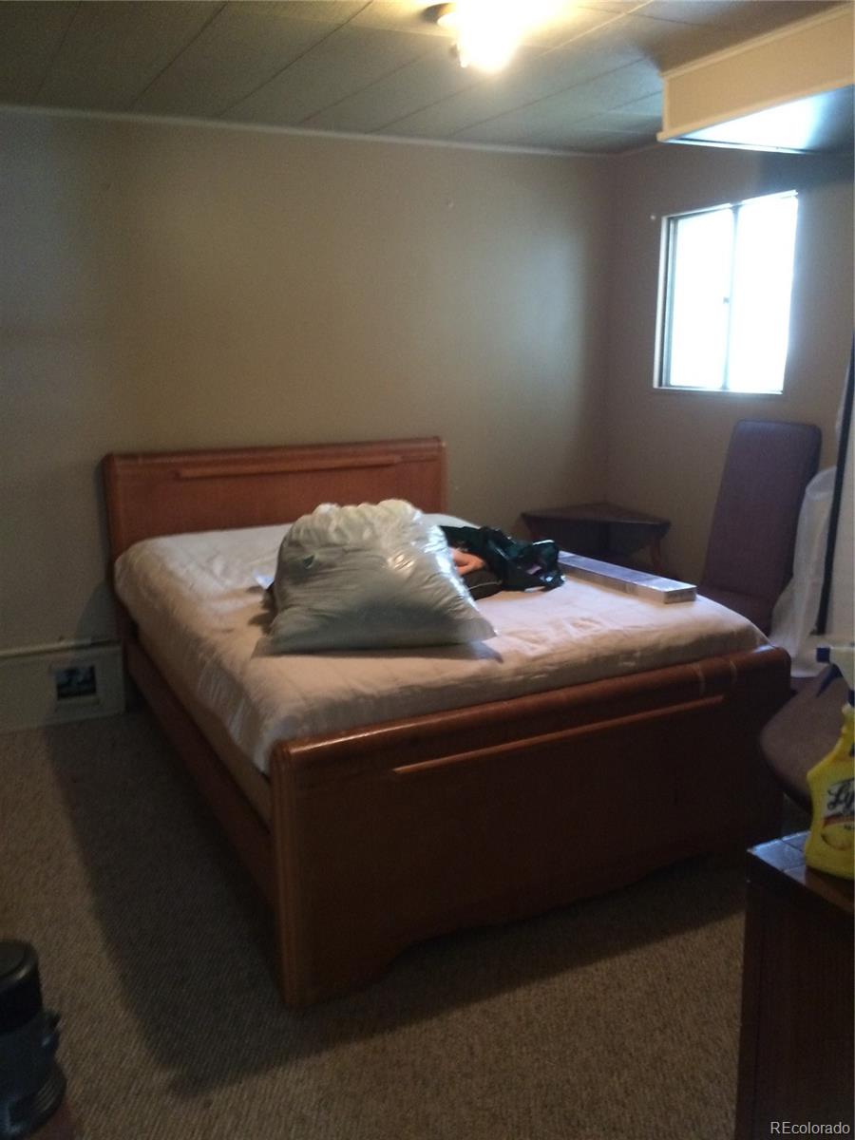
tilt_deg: -12.5
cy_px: 570
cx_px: 428
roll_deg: +0.8
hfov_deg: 48.2
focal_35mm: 29
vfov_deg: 61.7
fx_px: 955
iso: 320
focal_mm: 4.15
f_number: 2.2
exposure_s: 1/17
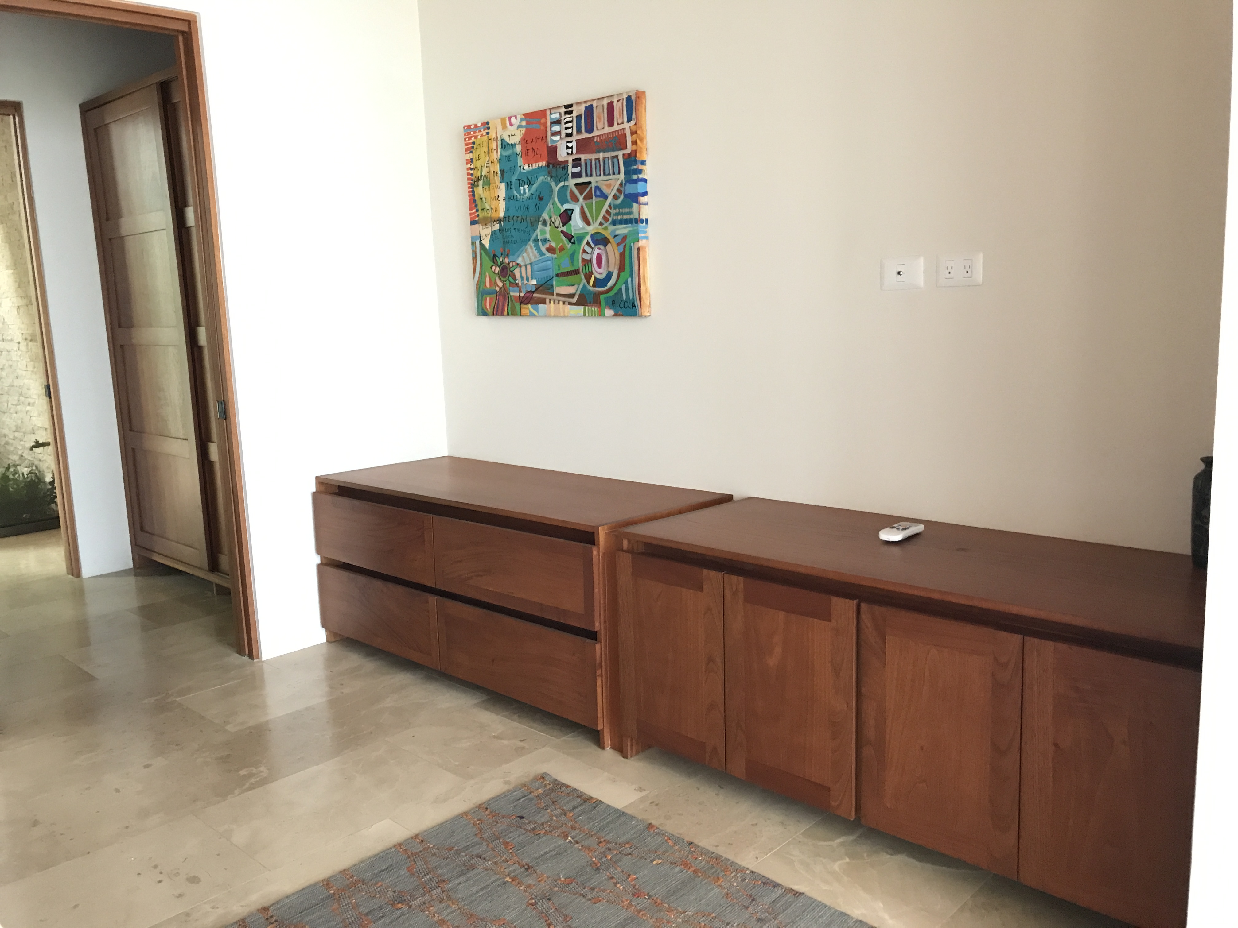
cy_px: 464
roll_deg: +2.9
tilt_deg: -8.2
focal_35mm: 28
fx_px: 1001
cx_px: 619
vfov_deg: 49.7
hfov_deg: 63.4
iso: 100
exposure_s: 1/15
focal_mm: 3.99
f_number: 1.8
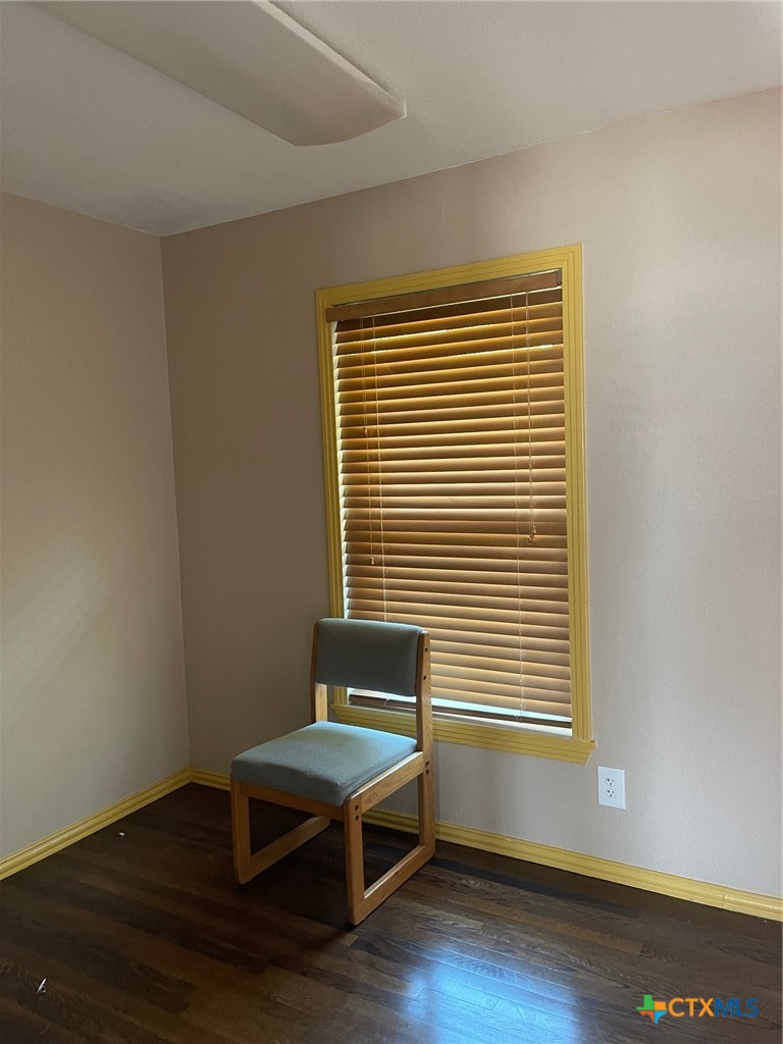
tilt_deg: -2.9
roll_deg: +2.3
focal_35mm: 26
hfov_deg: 53.1
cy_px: 522
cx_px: 392
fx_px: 784
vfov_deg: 67.3
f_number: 1.6
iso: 500
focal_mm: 5.1
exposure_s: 1/60
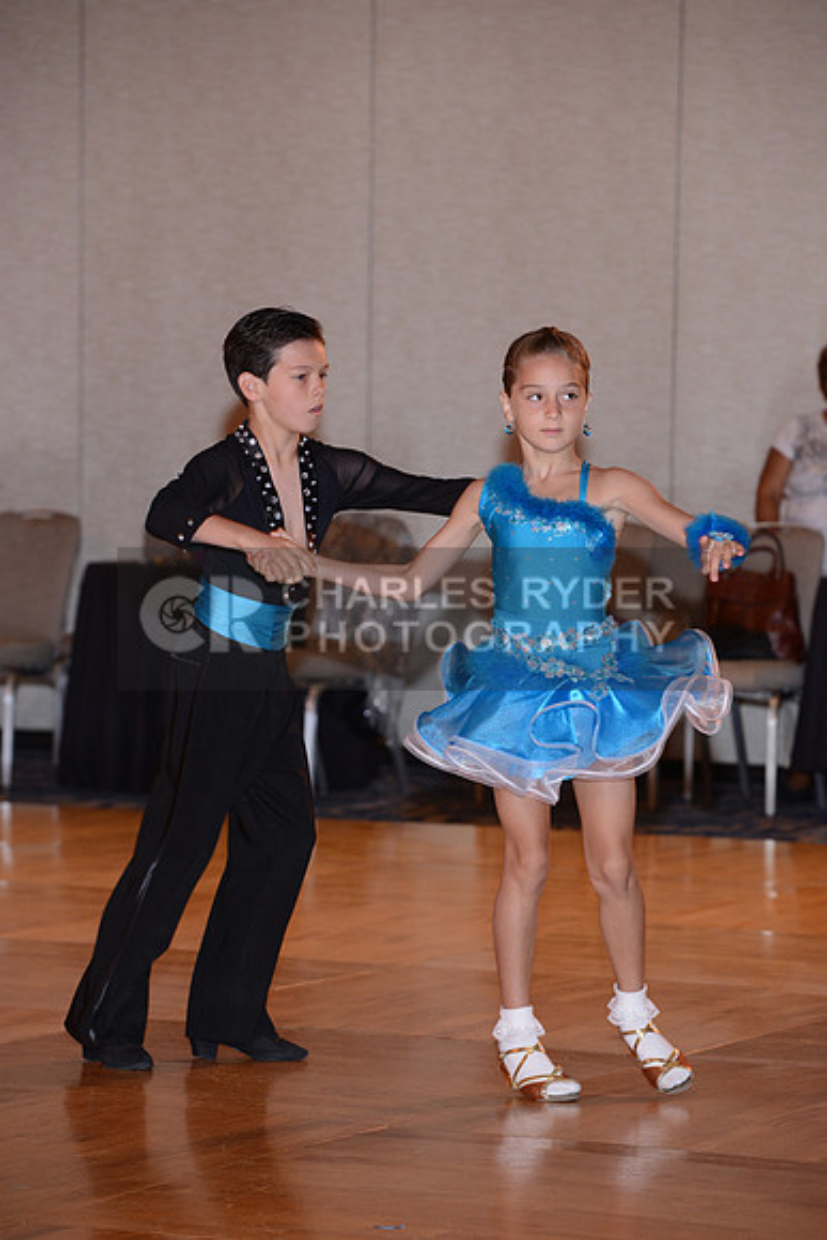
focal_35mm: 150
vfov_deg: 13.7
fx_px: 5165
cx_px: 414
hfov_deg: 9.2
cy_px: 620
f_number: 5.6
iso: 1000
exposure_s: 1/250
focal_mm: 150
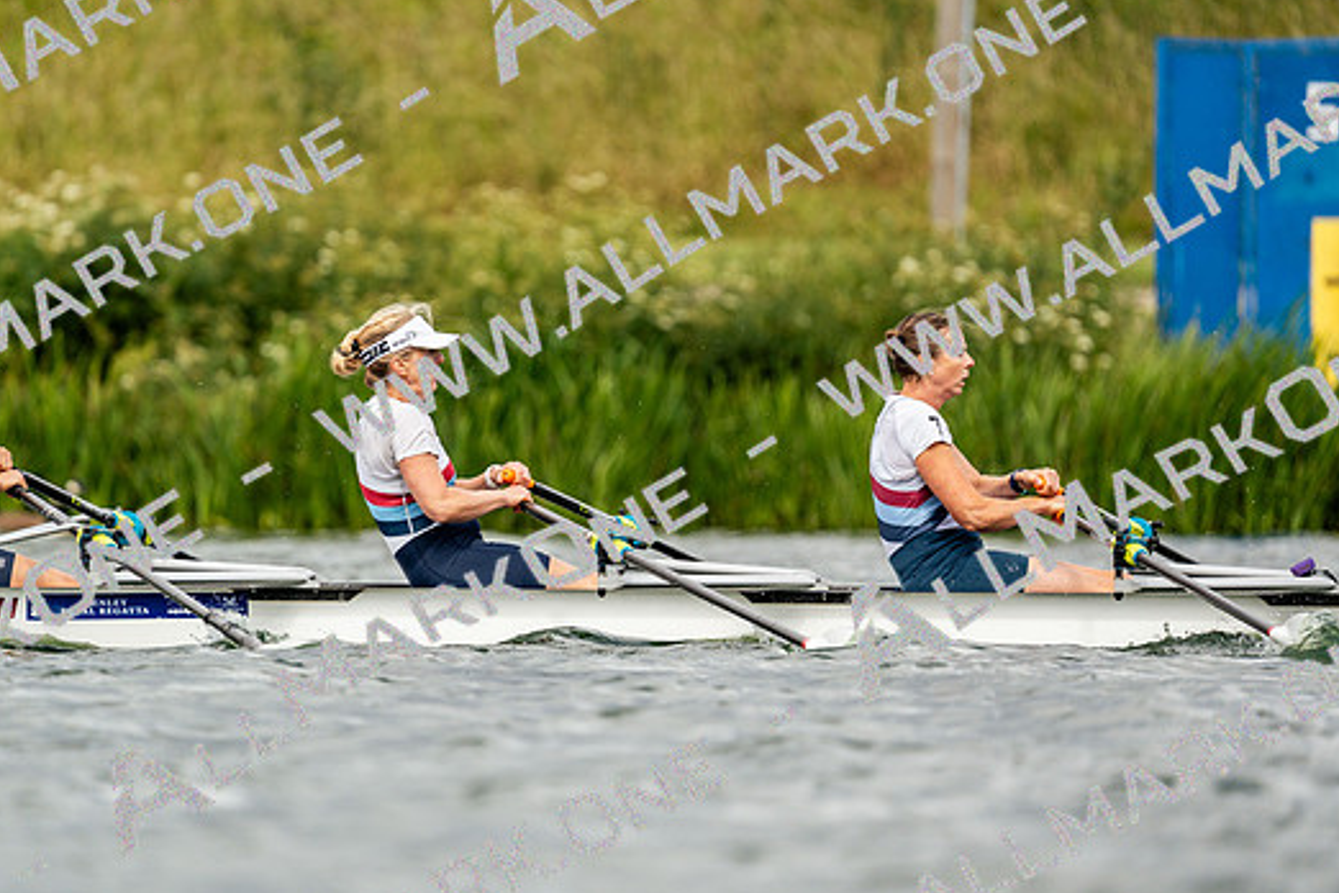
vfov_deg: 2.2
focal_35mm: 615
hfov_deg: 3.4
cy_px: 461
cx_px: 631
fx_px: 22873
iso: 500
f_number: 6.3
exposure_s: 1/2000
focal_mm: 553
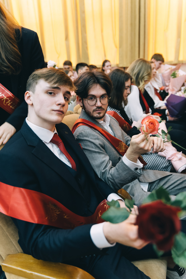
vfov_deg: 65.5
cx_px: 93
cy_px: 140
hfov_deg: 46.4
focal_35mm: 28
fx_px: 217
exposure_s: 1/80
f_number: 2.8
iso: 2000
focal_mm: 28
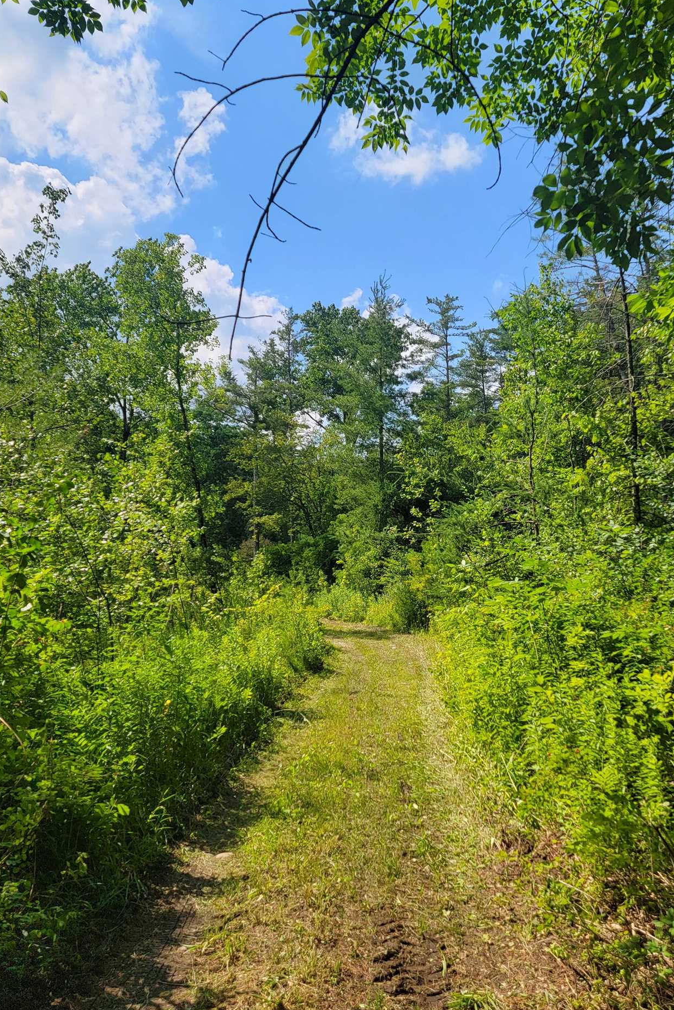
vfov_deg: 60.3
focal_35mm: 31
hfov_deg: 42.3
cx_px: 369
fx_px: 870
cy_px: 500
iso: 16
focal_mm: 6.7
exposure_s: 1/1011
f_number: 1.8
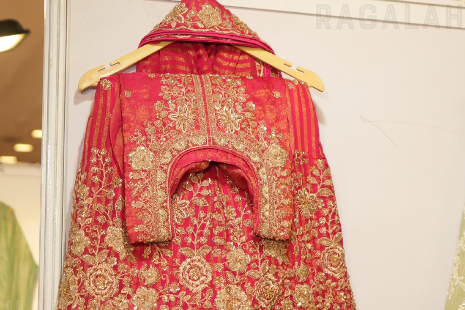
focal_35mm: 96
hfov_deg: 21.2
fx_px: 1240
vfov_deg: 14.2
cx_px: 241
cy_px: 186
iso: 500
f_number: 5
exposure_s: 1/160
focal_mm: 55
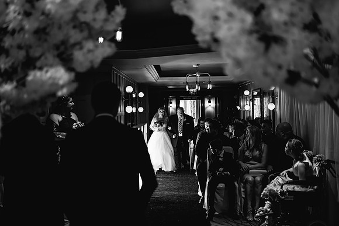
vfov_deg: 37.8
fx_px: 330
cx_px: 170
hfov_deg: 54.4
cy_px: 113
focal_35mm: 35
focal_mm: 35
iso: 800
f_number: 1.6
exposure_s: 1/250
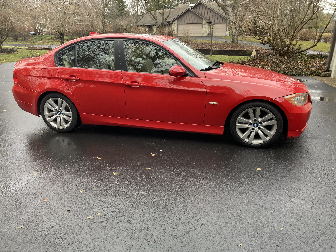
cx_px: 168
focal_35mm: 26
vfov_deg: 53.1
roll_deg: +0.5
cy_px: 126
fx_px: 252
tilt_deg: -20.5
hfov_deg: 67.3
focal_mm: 4.25
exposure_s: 1/122
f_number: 1.8
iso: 100
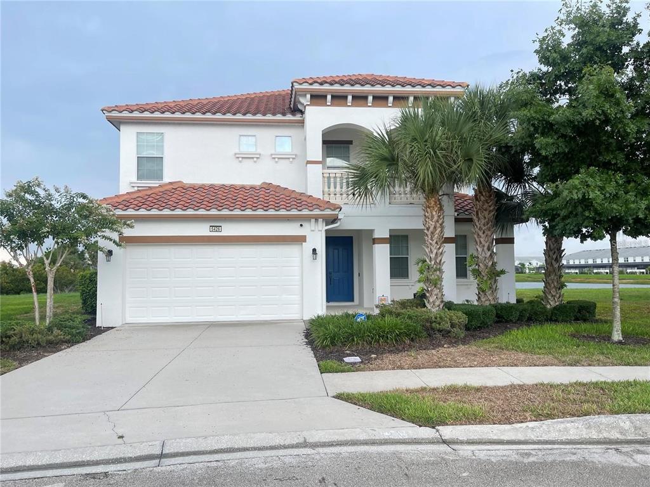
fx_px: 469
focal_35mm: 25
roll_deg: +0.7
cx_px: 325
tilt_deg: +1.9
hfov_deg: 69.4
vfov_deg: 54.9
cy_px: 244
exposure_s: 1/700
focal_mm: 5.1
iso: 50
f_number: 1.6
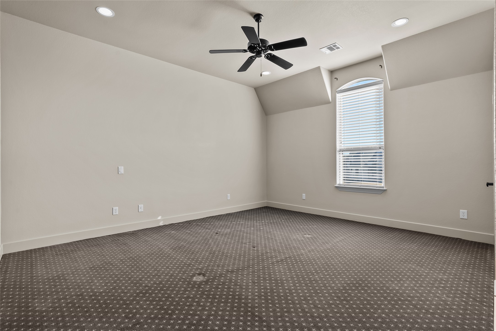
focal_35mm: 16
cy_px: 166
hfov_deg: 96.7
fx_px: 221
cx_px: 248
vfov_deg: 73.8
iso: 640
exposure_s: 1/1.67
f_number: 8
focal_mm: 16
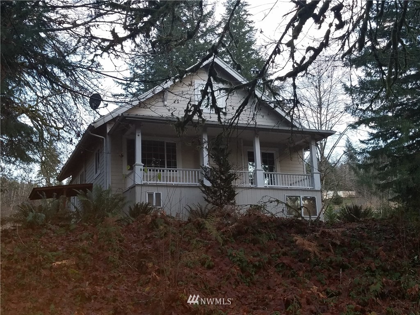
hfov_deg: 67.3
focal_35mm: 26
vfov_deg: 53.1
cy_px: 158
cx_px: 210
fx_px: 315
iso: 80
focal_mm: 4.2
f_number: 1.7
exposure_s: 1/40
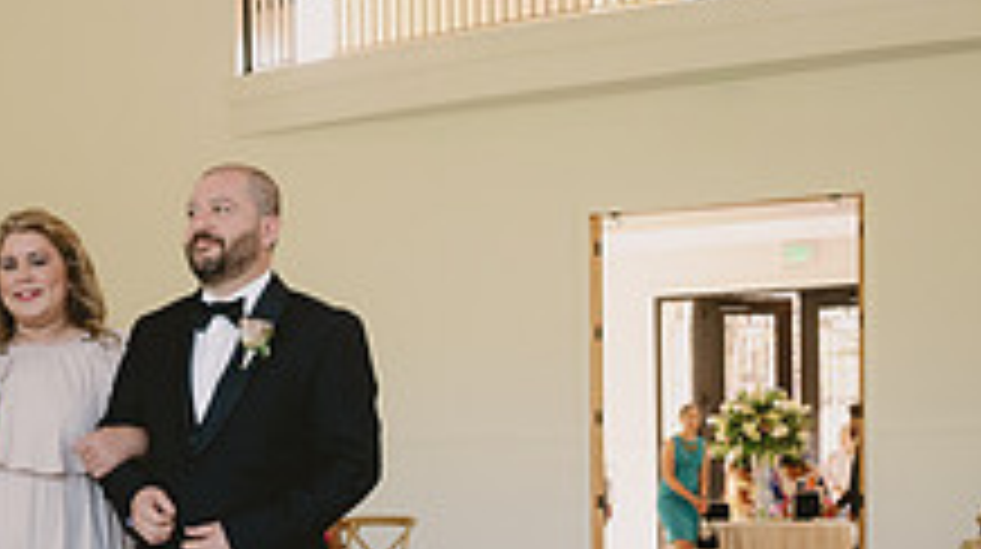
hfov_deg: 29.8
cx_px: 58
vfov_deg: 17.7
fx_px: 1741
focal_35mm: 67
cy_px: 495
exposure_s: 1/640
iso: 1250
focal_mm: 24
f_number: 2.8
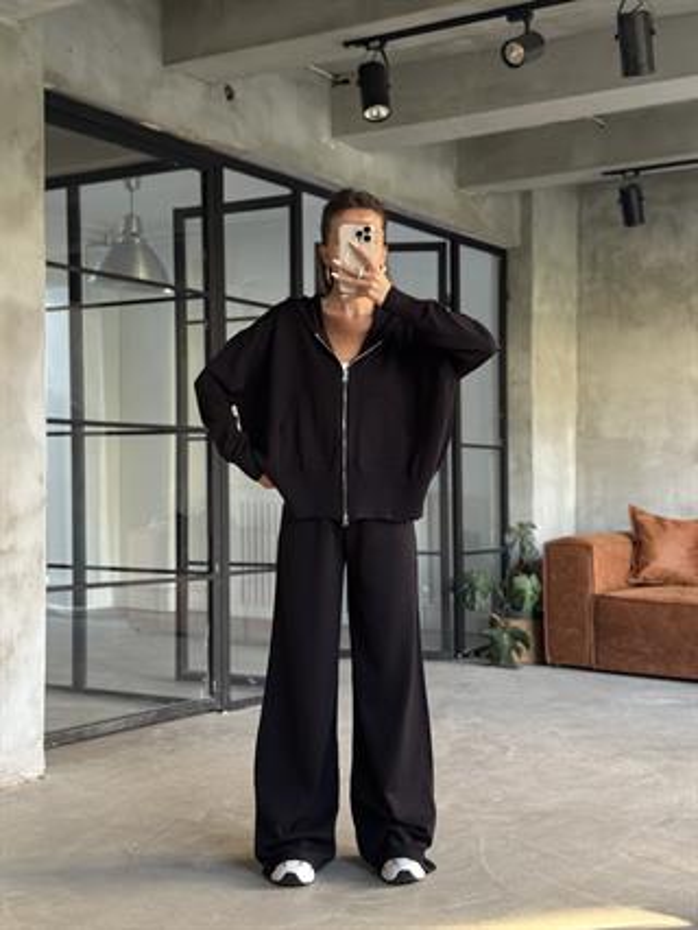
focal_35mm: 48
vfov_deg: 39.6
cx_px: 349
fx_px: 1289
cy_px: 465
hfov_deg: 30.3
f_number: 1.78
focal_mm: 6.76
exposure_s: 1/52
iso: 250
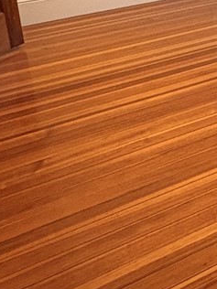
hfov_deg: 19.3
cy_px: 28
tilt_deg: -14.6
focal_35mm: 68
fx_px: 568
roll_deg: +0.1
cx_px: 312
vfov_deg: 27.5
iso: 320
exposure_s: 1/60
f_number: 2.2
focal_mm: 2.22
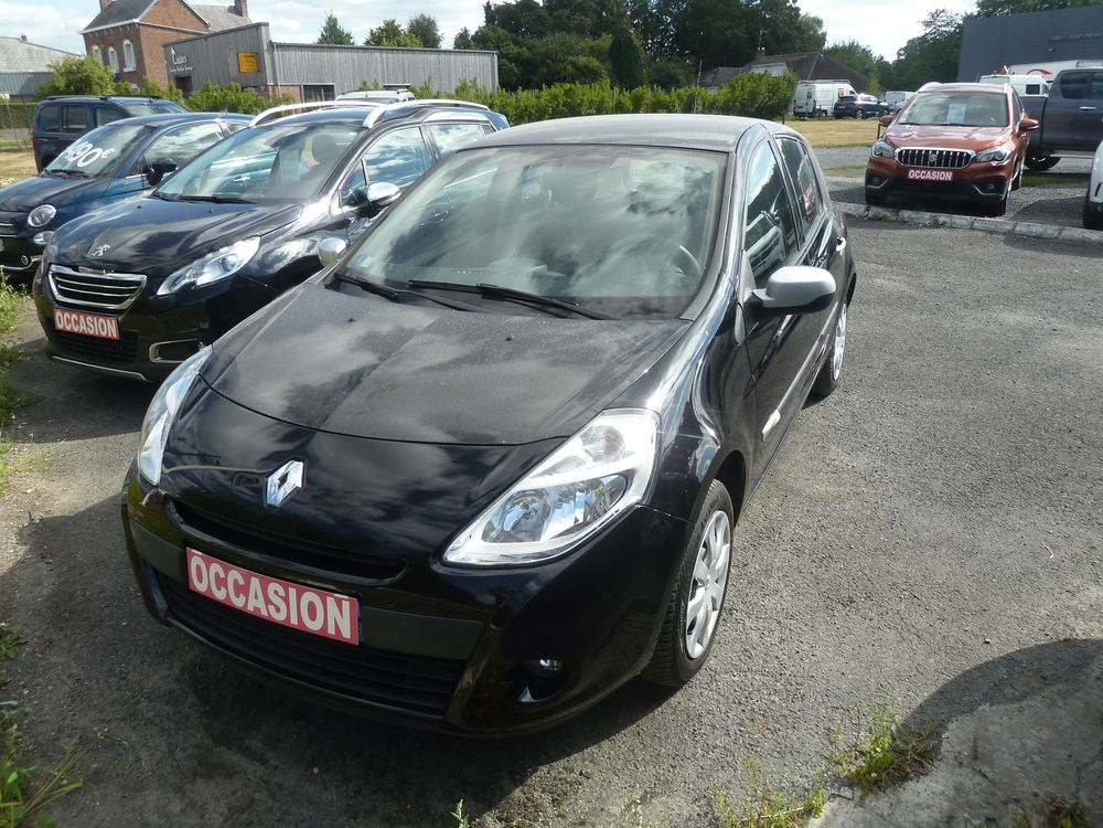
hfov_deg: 69.4
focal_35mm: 25
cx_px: 552
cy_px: 414
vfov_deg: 54.9
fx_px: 797
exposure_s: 1/320
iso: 80
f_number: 4
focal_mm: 4.1
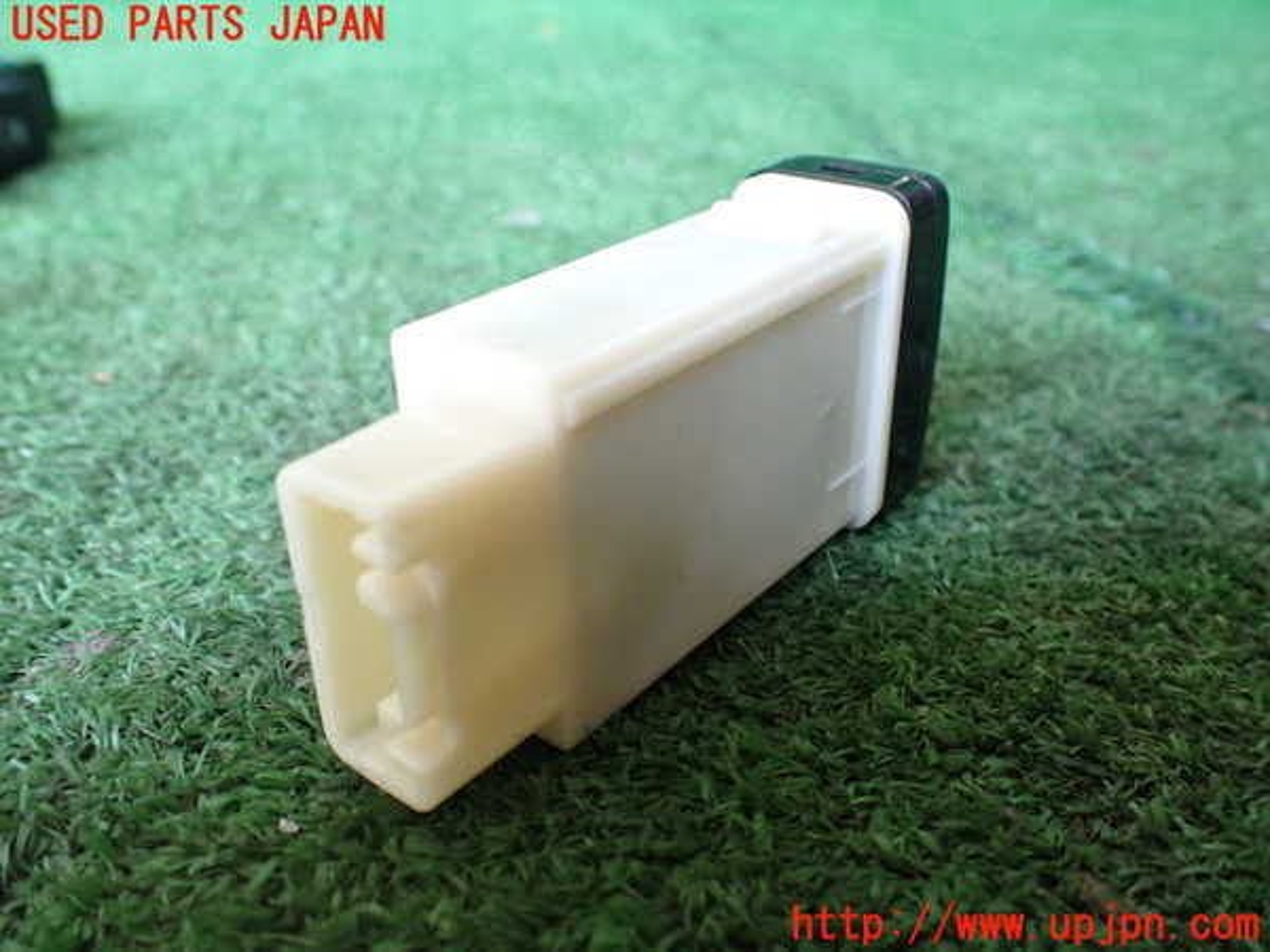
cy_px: 476
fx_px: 1101
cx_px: 635
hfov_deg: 60.0
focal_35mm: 30
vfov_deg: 46.8
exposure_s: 1/125
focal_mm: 5.4
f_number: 2.3
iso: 500
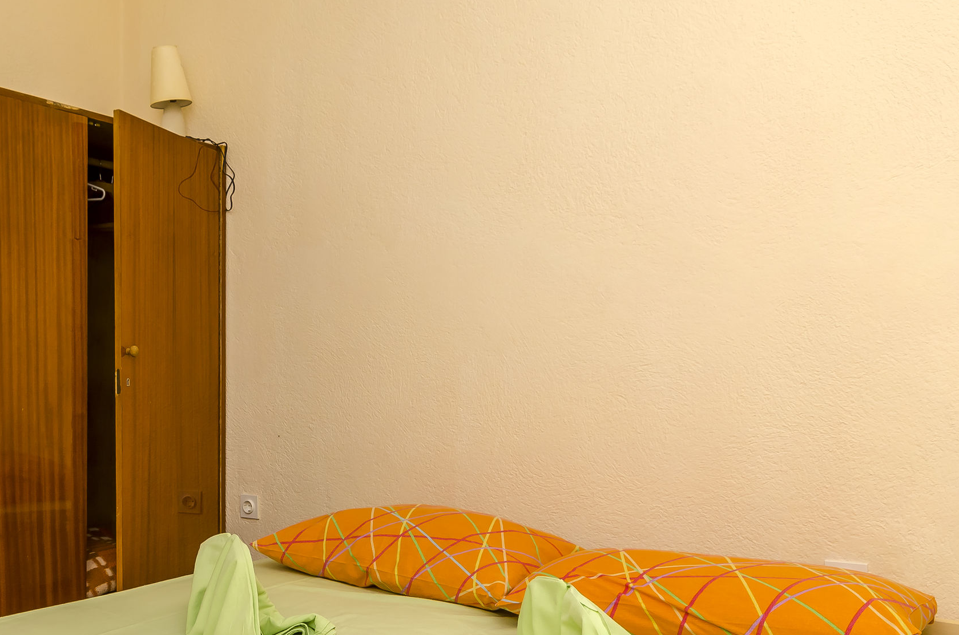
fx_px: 930
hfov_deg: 53.2
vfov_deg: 37.4
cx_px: 303
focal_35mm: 35
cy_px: 405
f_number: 10
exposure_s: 1/200
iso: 100
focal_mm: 14
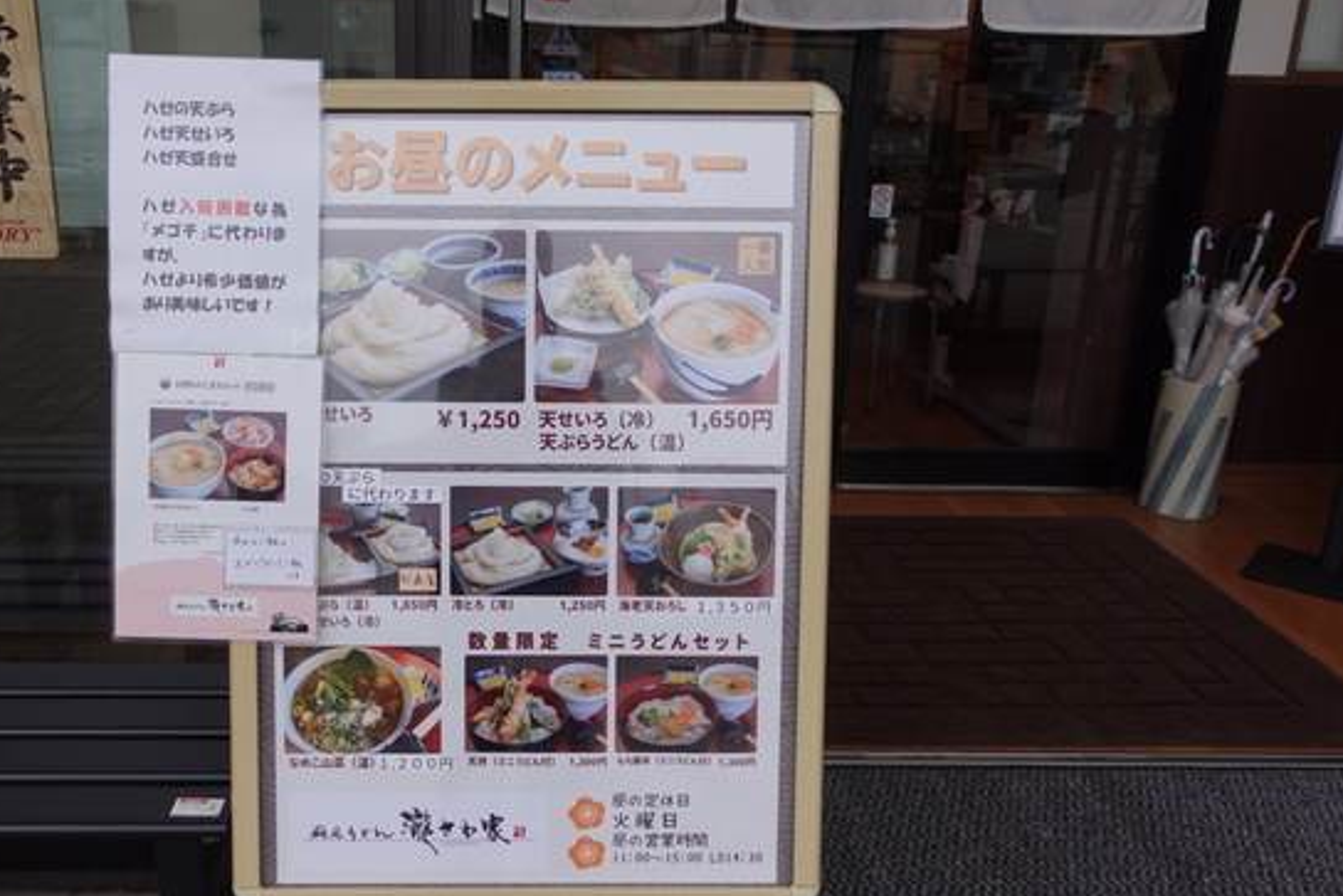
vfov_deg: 43.6
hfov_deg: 61.3
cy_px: 454
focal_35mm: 30
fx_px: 1119
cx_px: 523
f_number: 2
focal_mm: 9.4
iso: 125
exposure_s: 1/100
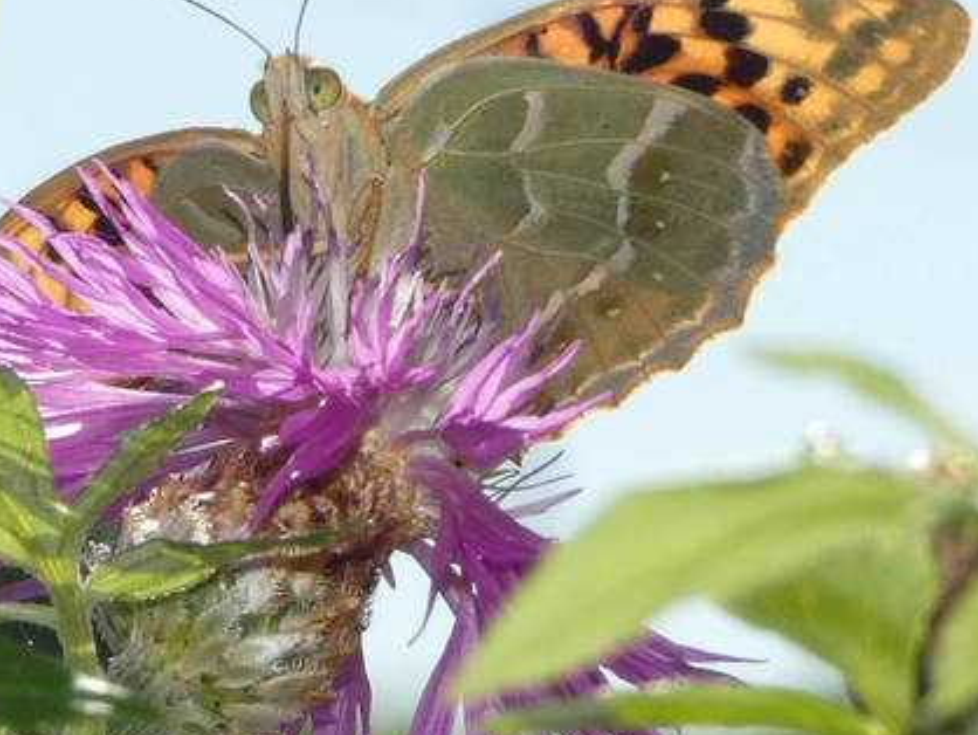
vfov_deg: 5.3
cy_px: 318
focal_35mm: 280
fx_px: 7915
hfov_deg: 7.1
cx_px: 353
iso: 80
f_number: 5.5
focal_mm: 32.7
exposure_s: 1/160
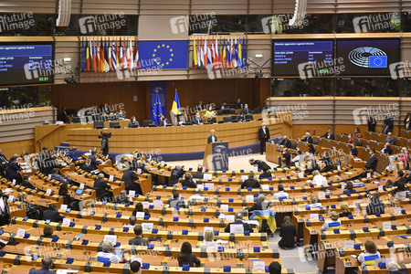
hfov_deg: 39.6
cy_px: 137
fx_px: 571
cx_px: 206
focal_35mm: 50
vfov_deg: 27.0
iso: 1250
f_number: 4
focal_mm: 50
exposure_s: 1/320
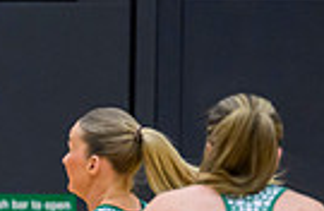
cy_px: 317
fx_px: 9689
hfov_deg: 1.9
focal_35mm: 1084
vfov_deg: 1.2
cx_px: -475
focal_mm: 200
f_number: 4
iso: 4000
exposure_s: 1/800
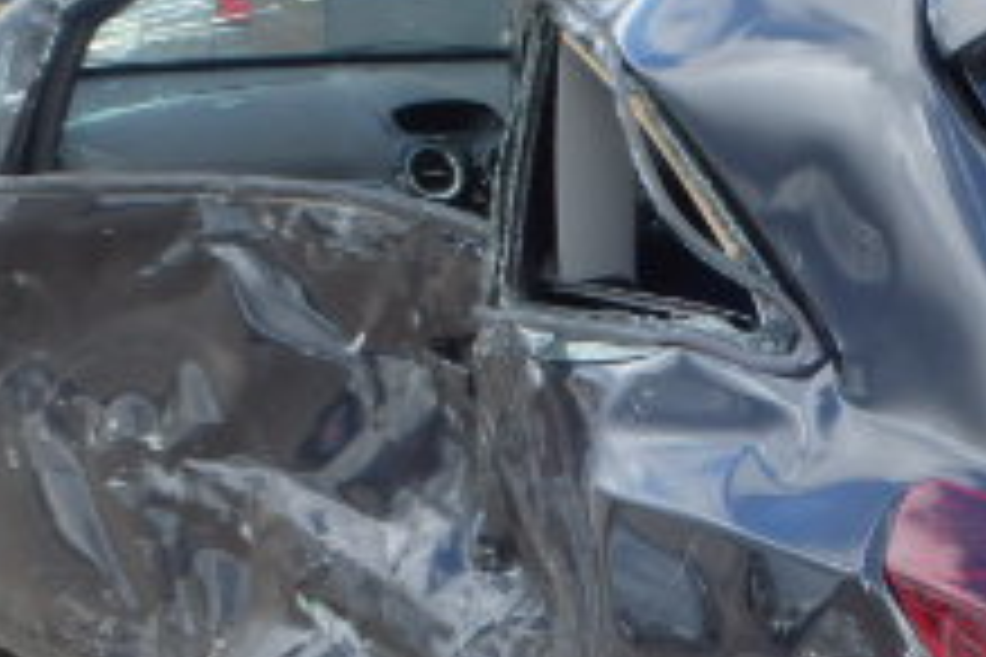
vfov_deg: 15.8
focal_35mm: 85
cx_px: 991
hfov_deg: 22.9
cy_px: 621
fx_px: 2328
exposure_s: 1/200
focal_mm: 5
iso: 125
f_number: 3.9
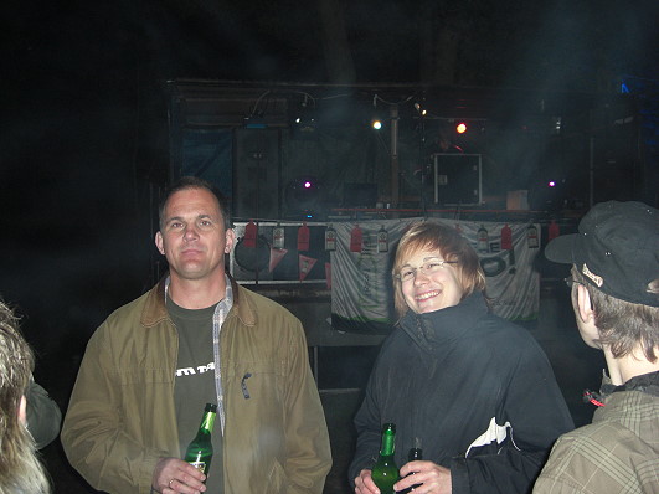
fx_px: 723
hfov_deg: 49.0
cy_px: 247
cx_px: 330
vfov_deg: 37.7
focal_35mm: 38
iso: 200
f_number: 2.8
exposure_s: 1/60
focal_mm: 7.9
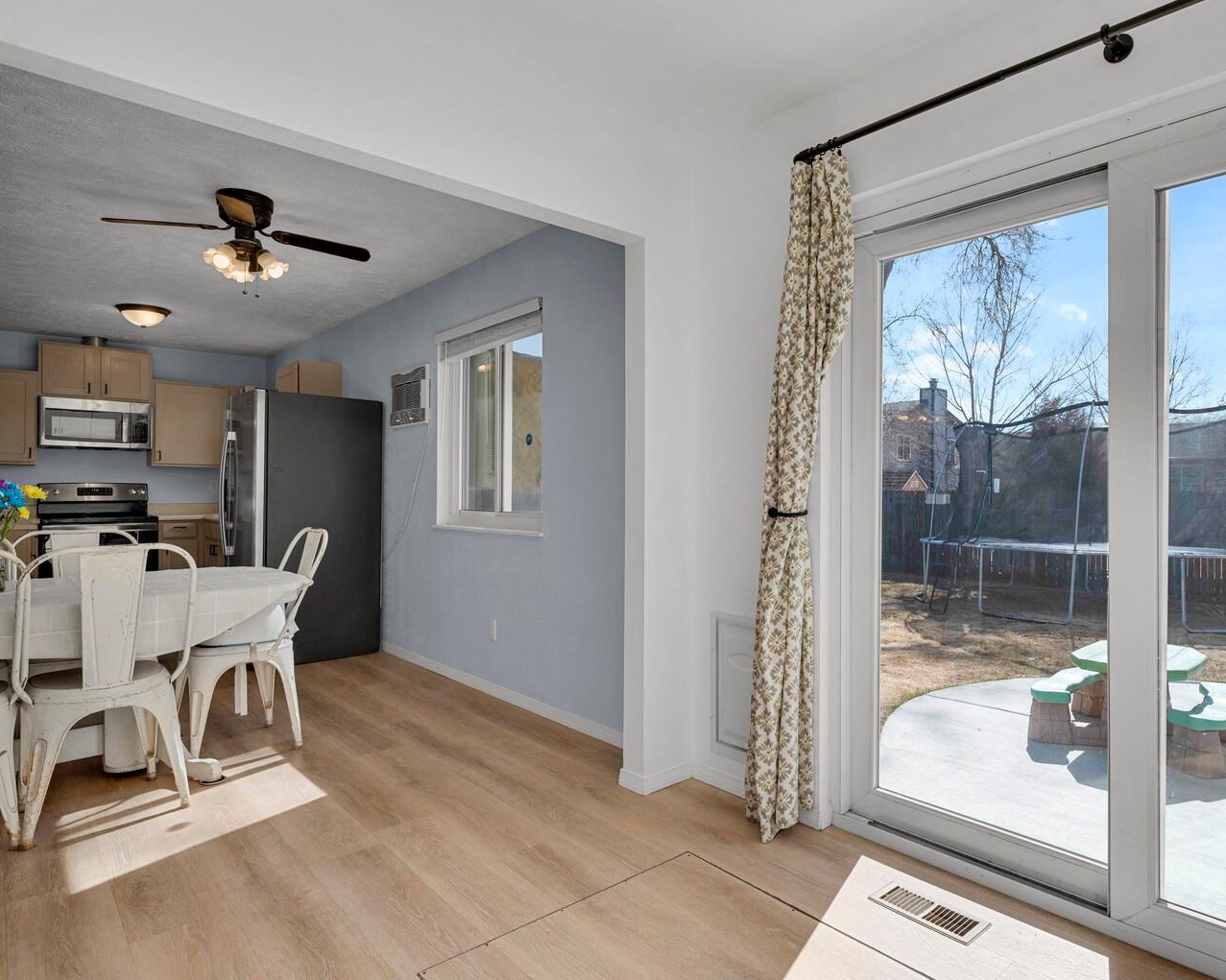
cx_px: 673
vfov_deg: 68.1
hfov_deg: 80.2
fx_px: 726
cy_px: 494
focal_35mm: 20
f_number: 8
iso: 400
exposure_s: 1/20
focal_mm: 17
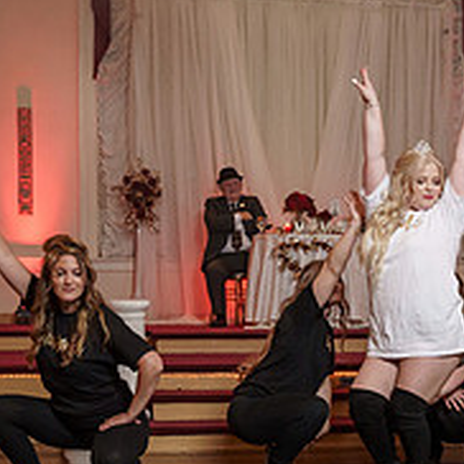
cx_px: 426
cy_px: 379
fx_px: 1107
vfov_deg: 23.3
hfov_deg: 23.0
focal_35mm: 73
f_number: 4
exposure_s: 1/200
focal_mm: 27
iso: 2000
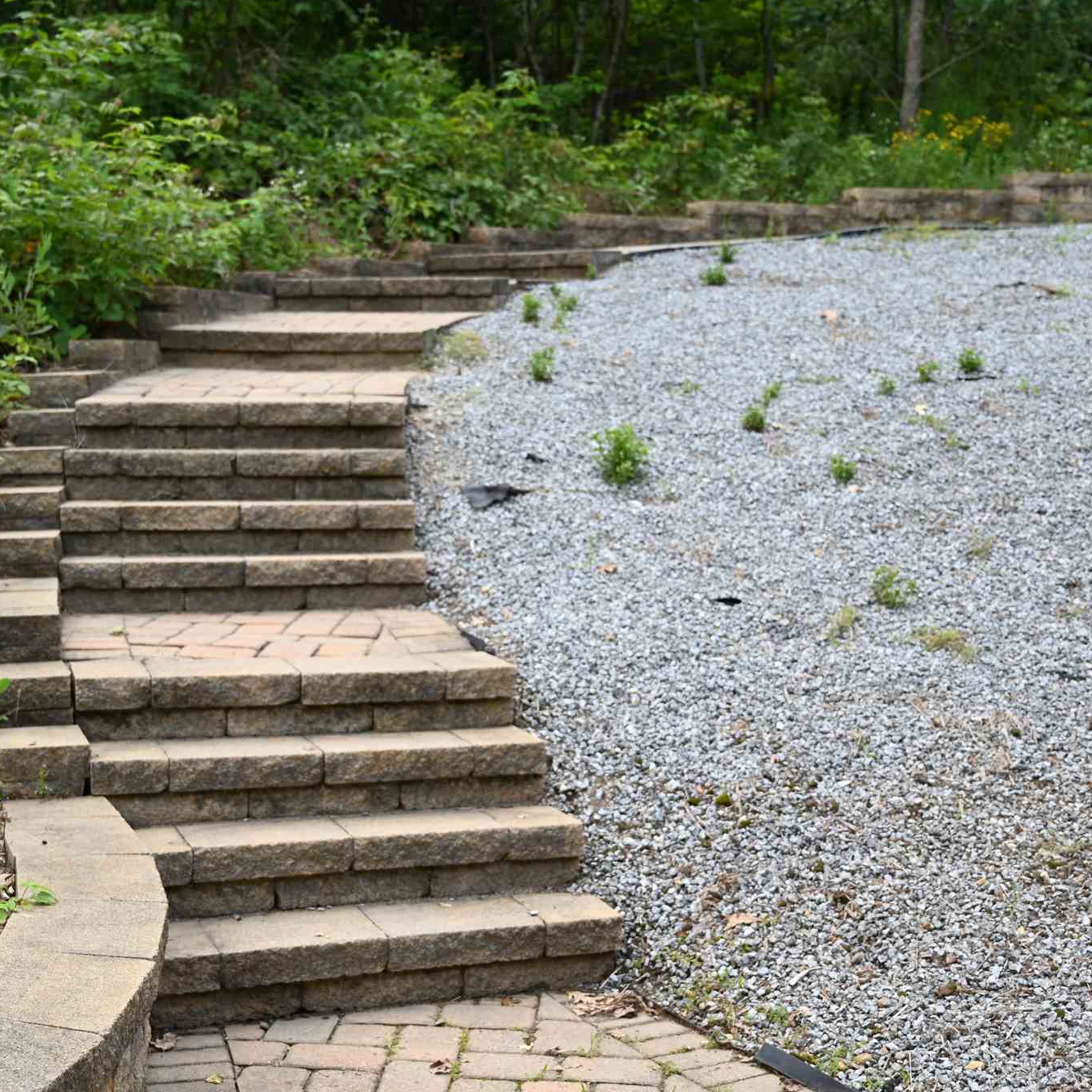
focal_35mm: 54
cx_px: 436
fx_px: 1927
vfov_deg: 31.6
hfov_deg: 31.5
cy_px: 543
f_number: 4
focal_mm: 42
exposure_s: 1/250
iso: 250
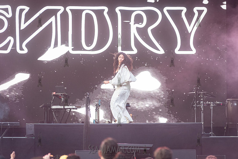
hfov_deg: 10.0
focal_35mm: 205
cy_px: 80
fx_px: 1354
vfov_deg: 6.7
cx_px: 119
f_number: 4
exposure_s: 1/500
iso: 2500
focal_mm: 200
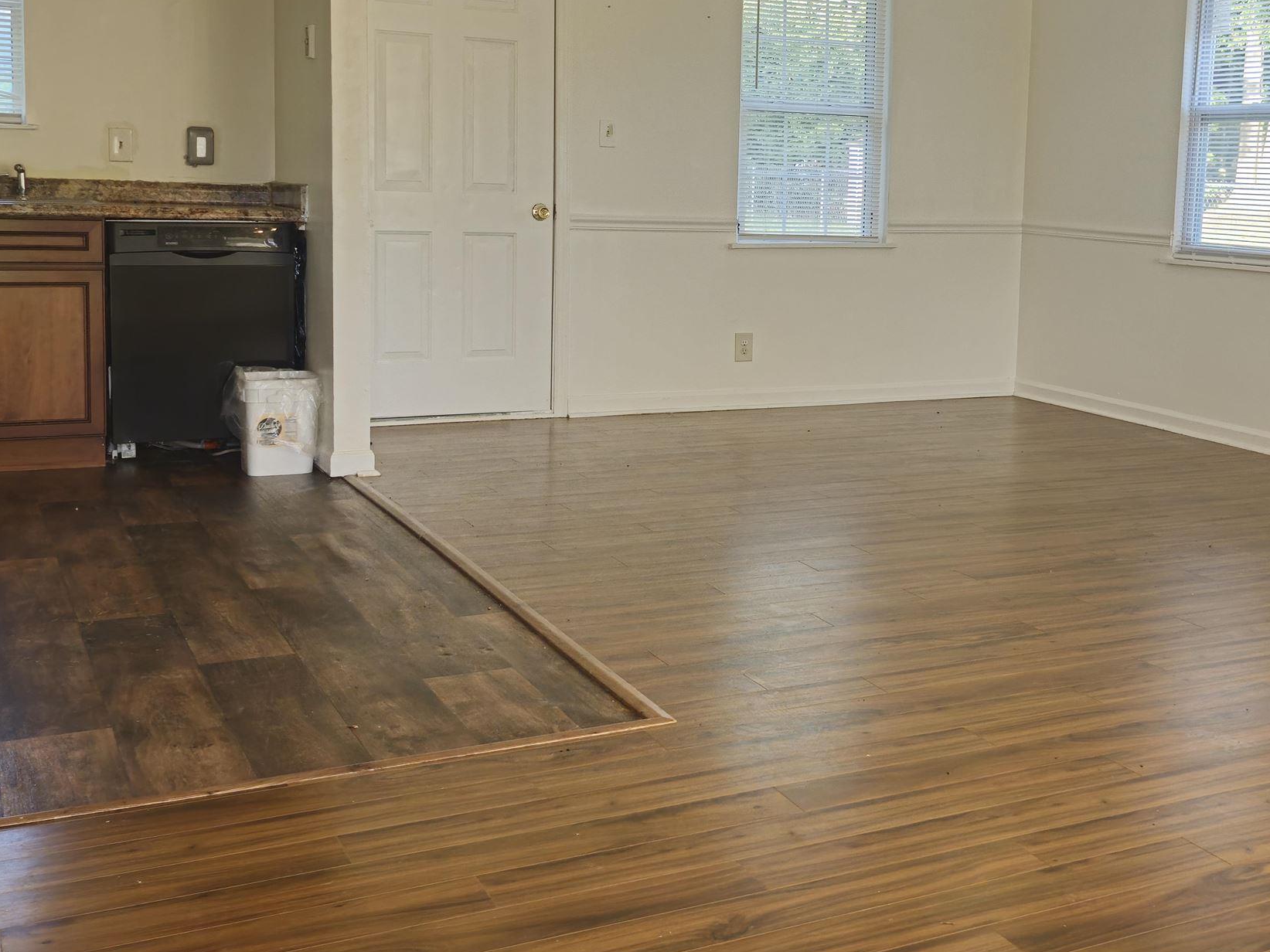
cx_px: 888
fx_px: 1577
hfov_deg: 43.0
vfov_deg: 33.4
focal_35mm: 43
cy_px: 338
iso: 125
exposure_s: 1/60
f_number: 1.8
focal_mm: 5.54
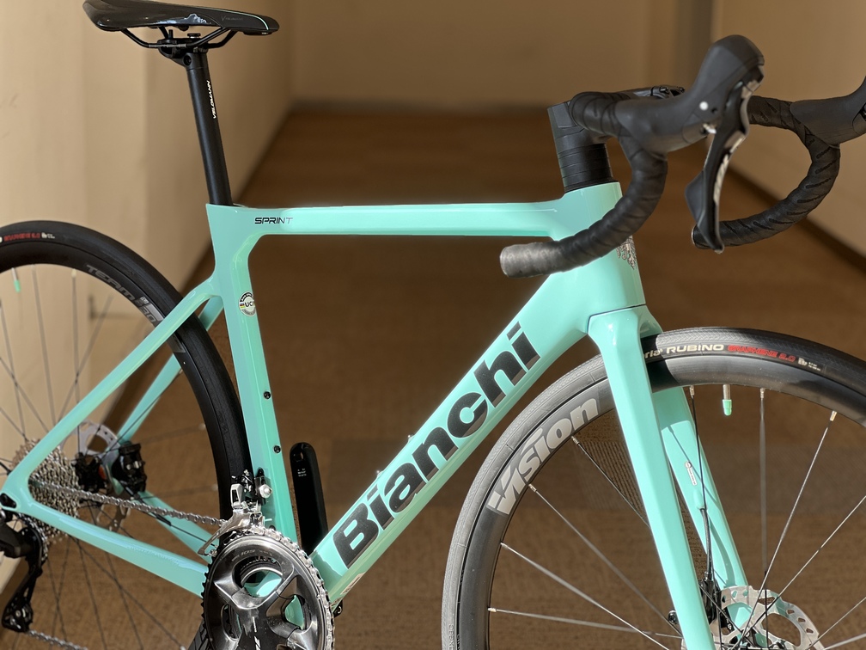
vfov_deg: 19.1
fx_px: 1926
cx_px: 433
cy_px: 325
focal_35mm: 77
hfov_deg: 25.3
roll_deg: -0.7
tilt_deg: -10.5
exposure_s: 1/145
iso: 40
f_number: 2.8
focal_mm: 9
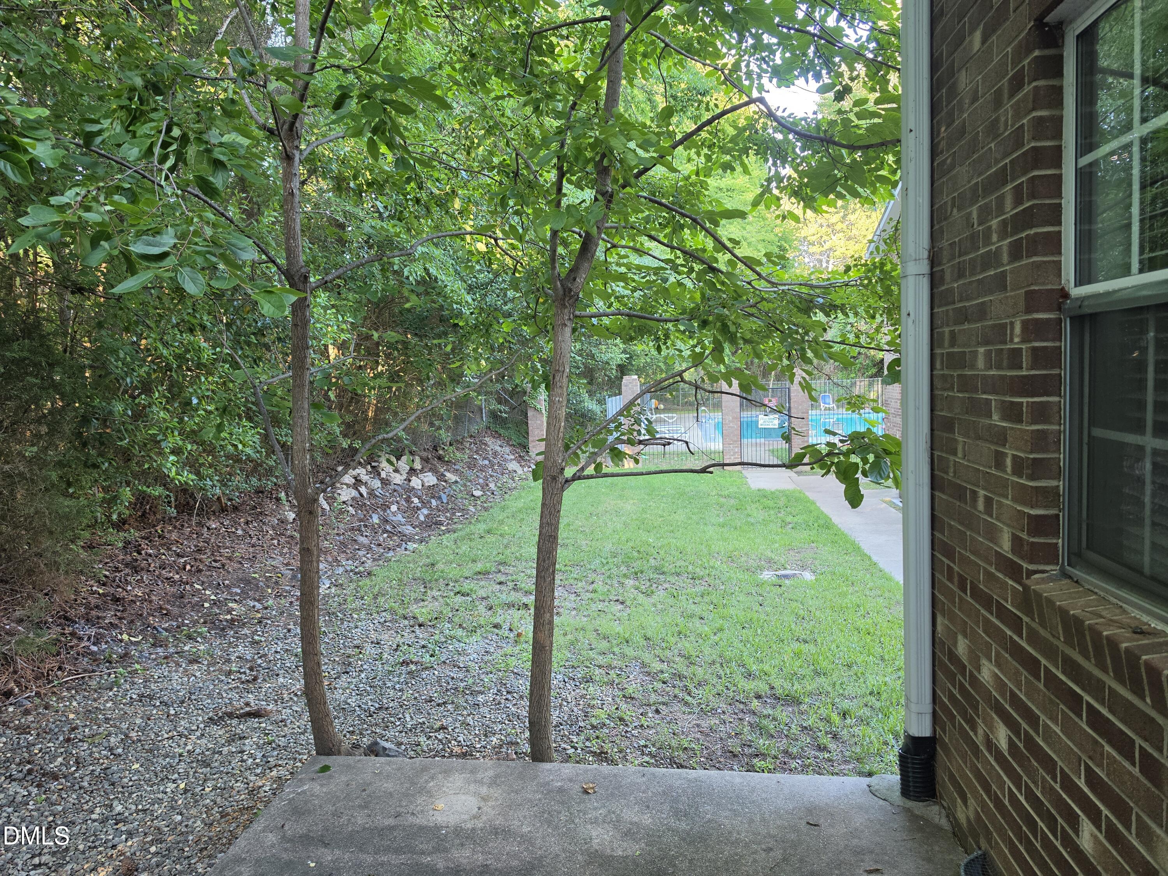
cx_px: 584
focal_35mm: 23
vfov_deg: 58.9
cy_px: 438
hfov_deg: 73.9
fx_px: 776
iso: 100
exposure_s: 1/120
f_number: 1.4
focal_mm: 6.5
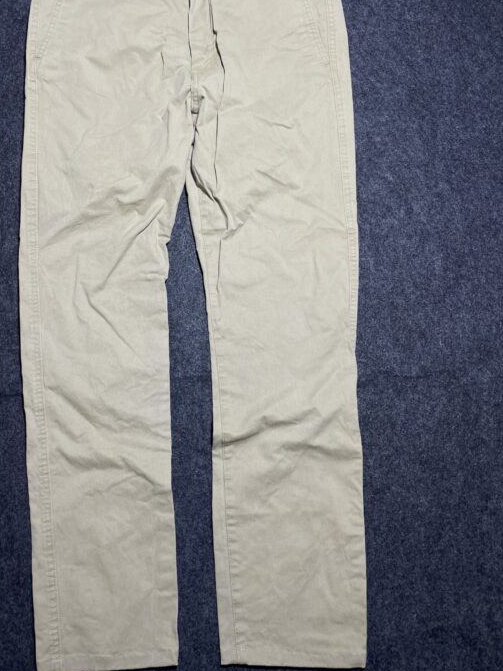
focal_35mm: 31
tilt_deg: -57.9
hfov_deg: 45.3
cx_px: 212
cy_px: 291
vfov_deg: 58.2
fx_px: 601
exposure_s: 1/100
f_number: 1.6
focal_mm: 4.2
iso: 64
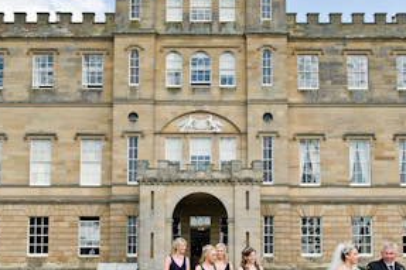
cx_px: 201
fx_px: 755
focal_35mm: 67
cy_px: 148
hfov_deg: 30.1
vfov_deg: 20.3
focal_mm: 32
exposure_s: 1/1000
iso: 400
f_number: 5.6
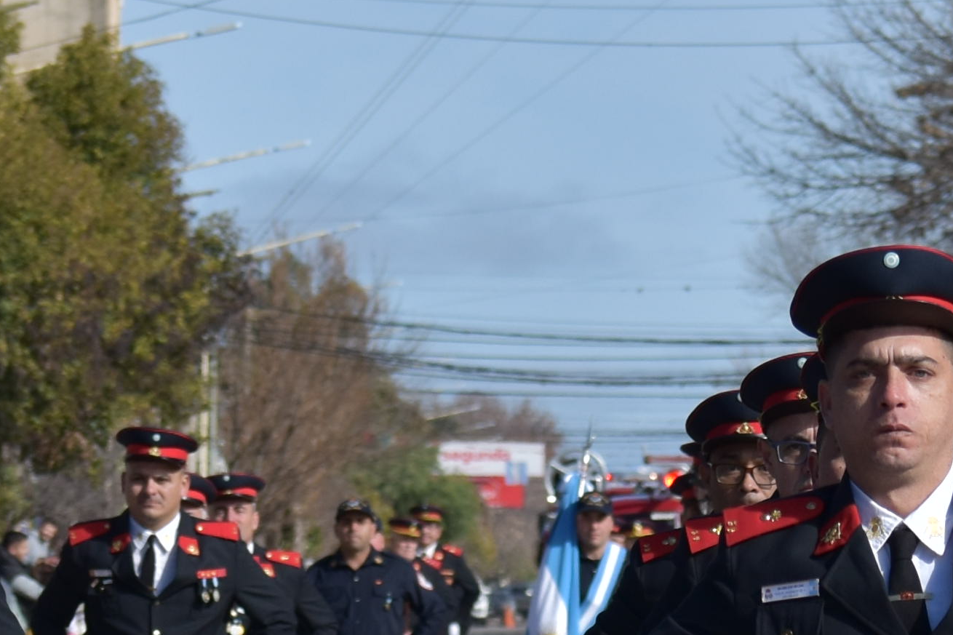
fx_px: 11275
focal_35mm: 426
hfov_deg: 4.8
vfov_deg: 3.2
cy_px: 922
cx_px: 816
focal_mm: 62
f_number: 4
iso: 200
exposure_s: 1/1600
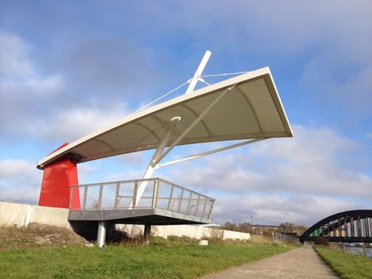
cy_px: 140
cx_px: 186
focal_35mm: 35
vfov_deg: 40.7
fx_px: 376
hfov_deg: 52.7
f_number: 2.4
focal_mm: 4.28
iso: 50
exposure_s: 1/1381
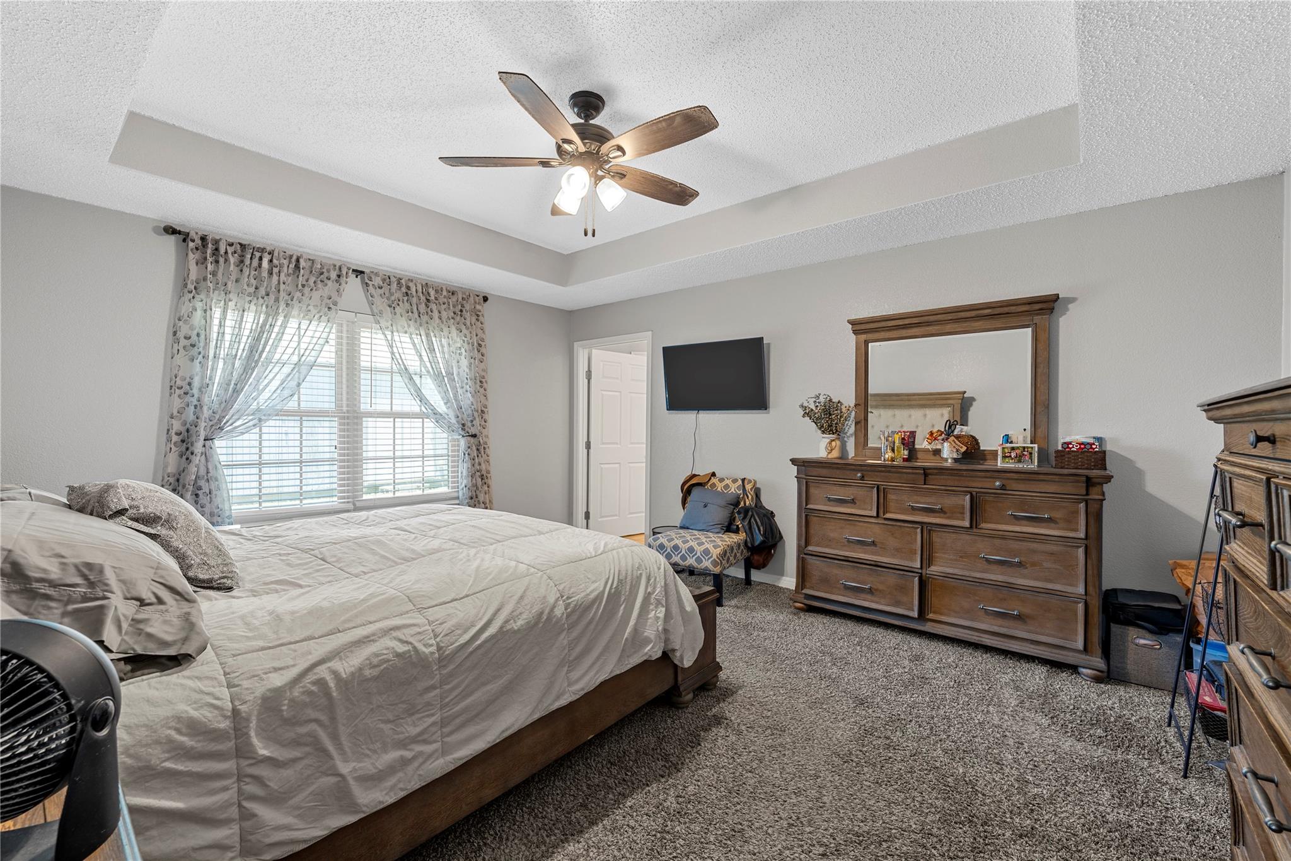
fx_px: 538
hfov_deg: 100.4
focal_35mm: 15
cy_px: 430
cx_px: 646
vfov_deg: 77.3
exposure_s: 4
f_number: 8
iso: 125
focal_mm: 15
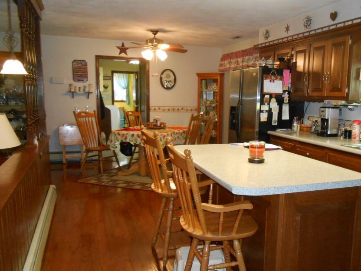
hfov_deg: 56.5
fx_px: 334
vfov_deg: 44.1
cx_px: 212
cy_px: 154
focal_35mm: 32
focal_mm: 4.6
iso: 500
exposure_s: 1/25
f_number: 3.5
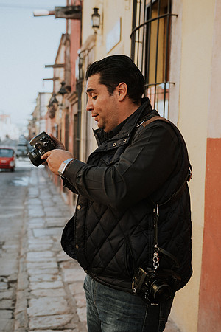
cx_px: 110
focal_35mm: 52
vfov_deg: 37.9
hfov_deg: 25.8
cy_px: 166
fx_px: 483
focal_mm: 35
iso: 100
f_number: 2.8
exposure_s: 1/320
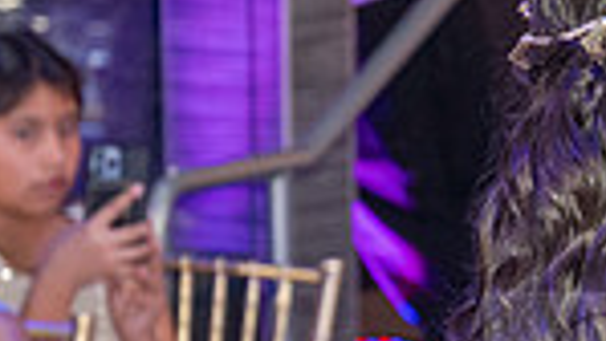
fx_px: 5852
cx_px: 1150
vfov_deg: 3.3
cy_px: 519
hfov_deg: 5.8
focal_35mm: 364
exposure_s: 1/125
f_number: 3.5
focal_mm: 70
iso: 1000
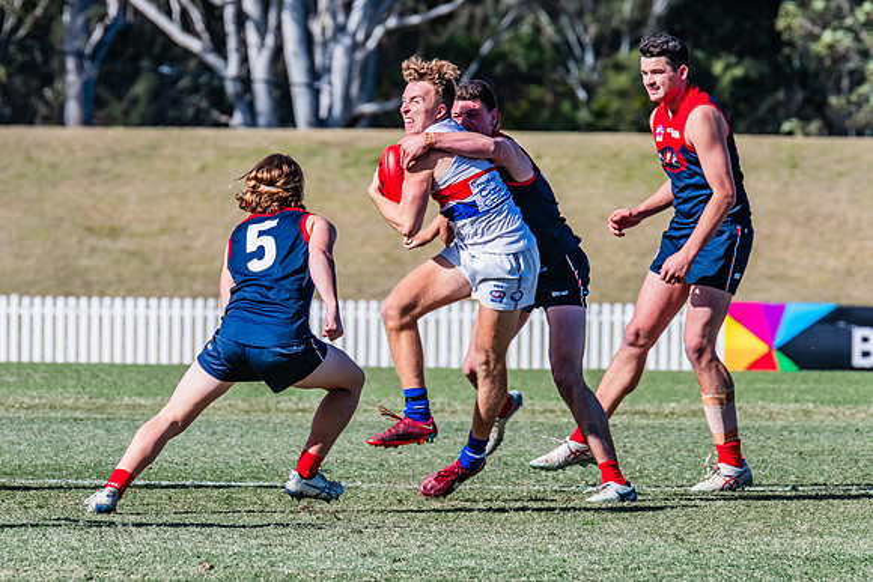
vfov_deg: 2.6
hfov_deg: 3.9
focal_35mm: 531
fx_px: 12877
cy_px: 292
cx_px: 329
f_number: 11
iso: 800
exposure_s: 1/1600
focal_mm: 420
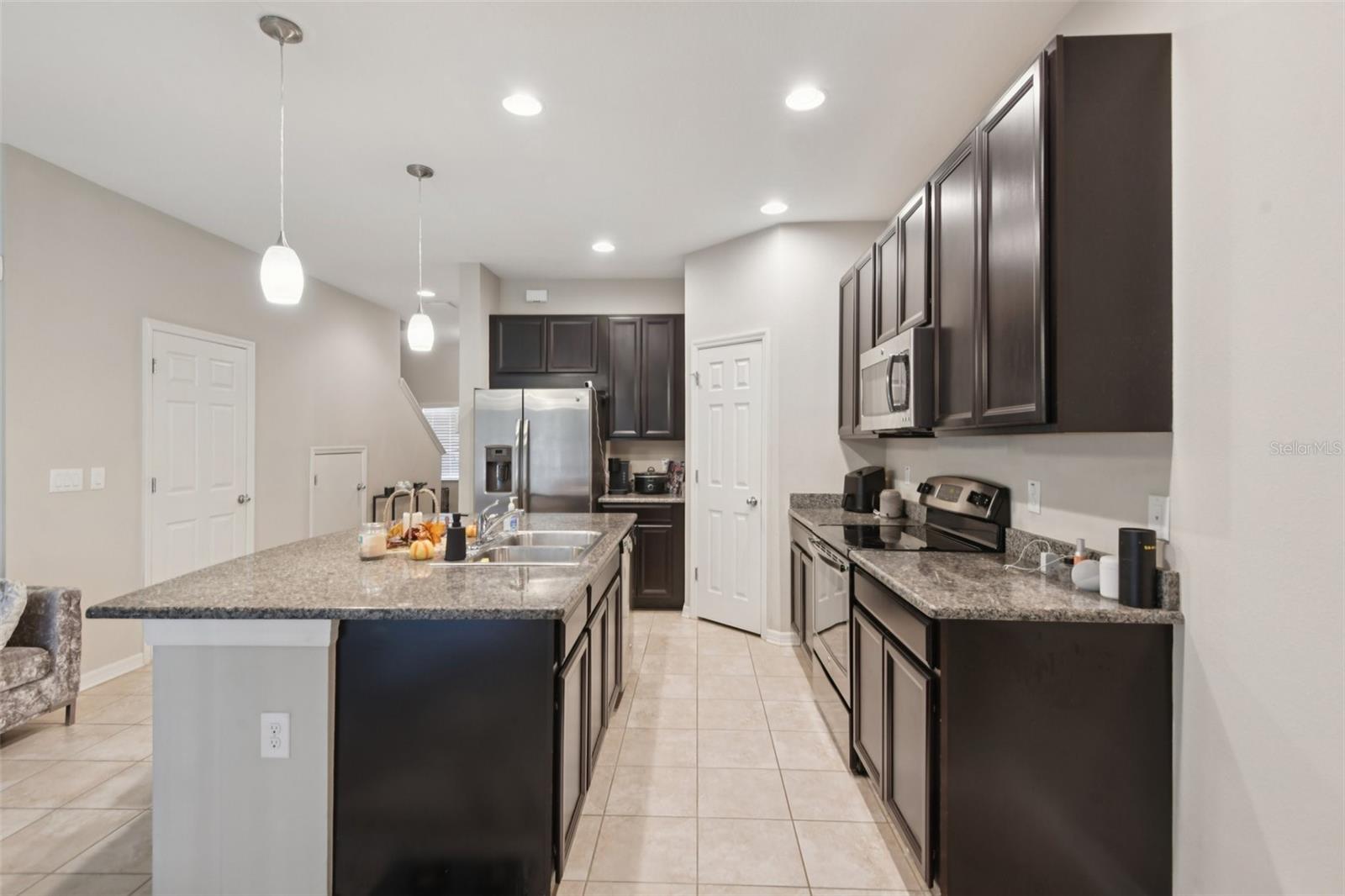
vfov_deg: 73.7
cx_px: 672
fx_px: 598
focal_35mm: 16
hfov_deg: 96.7
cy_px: 448
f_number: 8
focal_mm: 16
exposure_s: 1/5
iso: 400
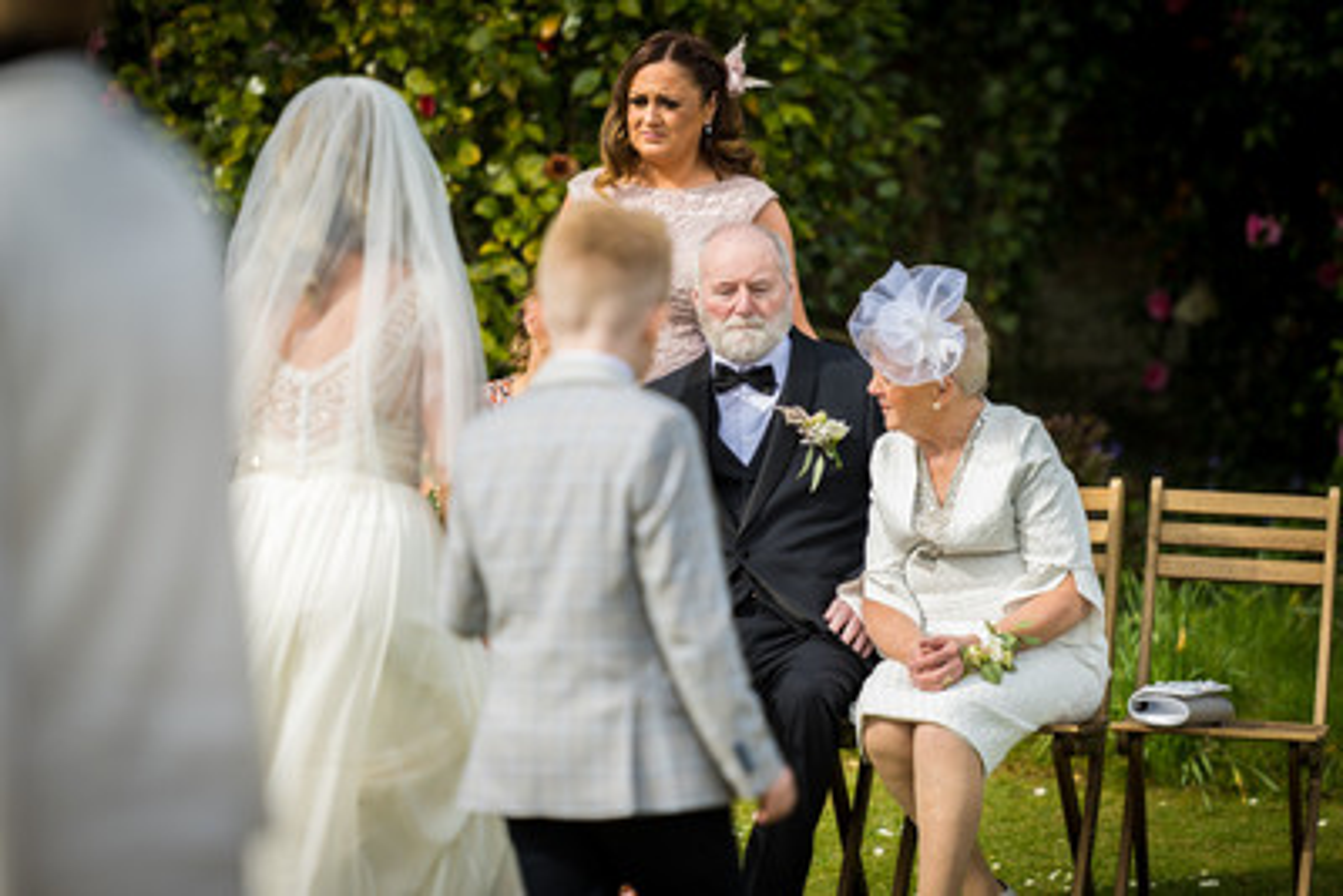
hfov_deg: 11.0
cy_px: 417
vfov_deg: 7.3
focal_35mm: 187
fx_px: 6982
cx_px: 718
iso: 100
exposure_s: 1/800
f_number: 2.8
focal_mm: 175
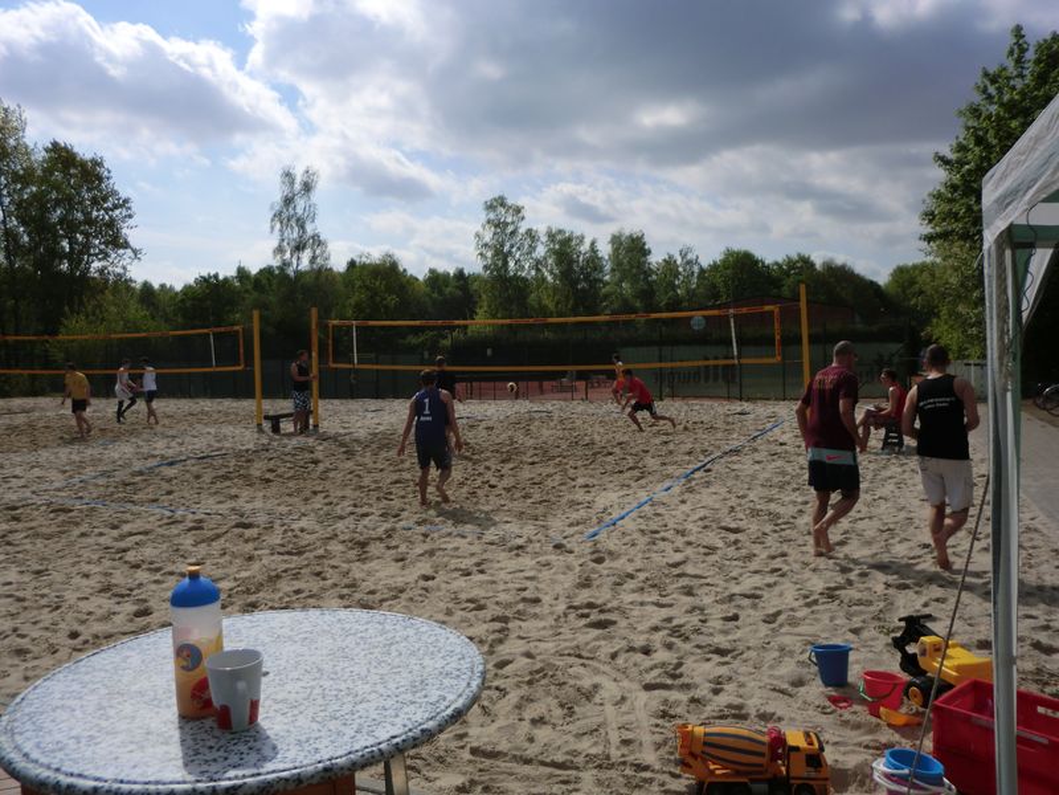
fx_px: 826
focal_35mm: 27
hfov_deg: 65.3
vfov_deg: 51.4
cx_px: 530
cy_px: 398
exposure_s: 1/400
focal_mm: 4.9
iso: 50
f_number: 8
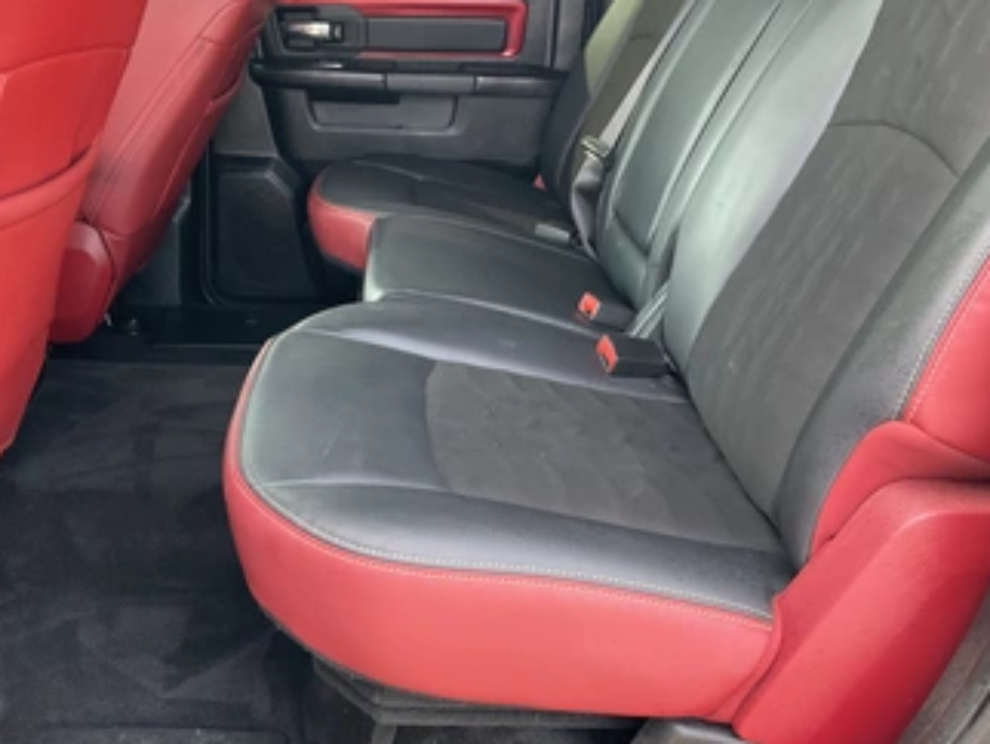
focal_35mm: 36
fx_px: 1030
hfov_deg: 51.2
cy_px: 311
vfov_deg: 39.6
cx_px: 437
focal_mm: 3
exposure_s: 1/64
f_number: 1.8
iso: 64
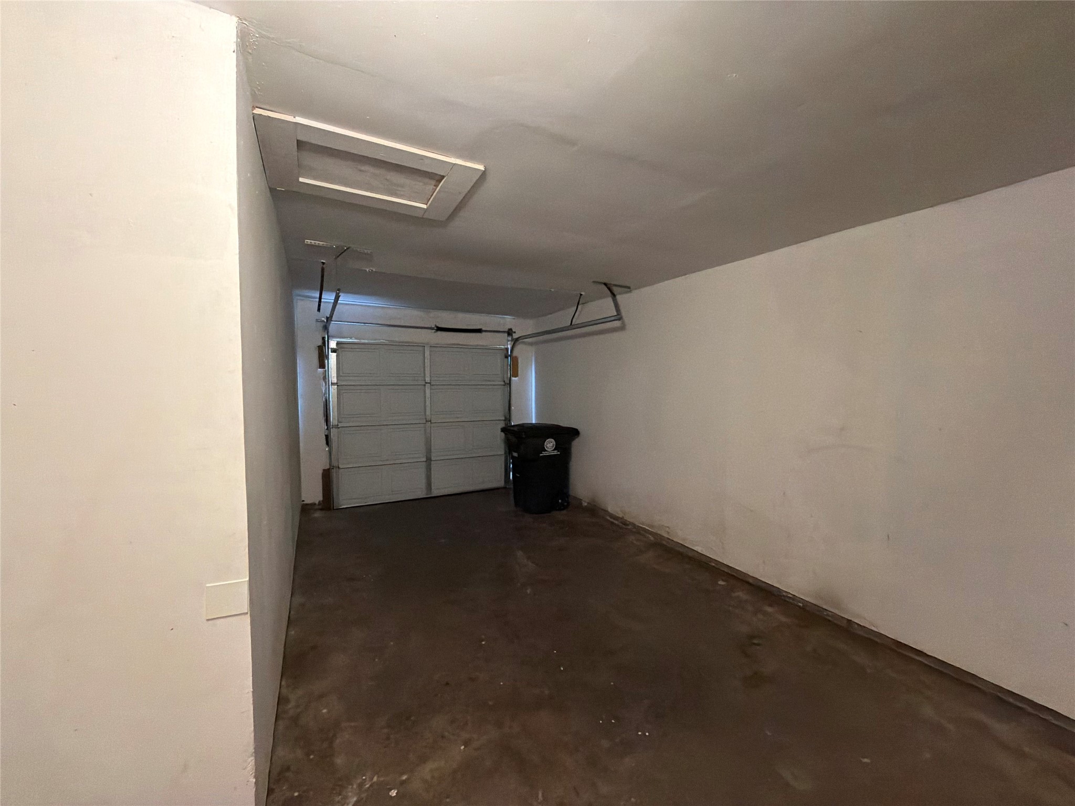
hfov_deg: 102.1
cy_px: 403
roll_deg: -0.1
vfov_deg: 85.7
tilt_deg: -2.1
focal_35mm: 14
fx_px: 435
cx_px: 538
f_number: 2.2
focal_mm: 2.22
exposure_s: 1/60
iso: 1000
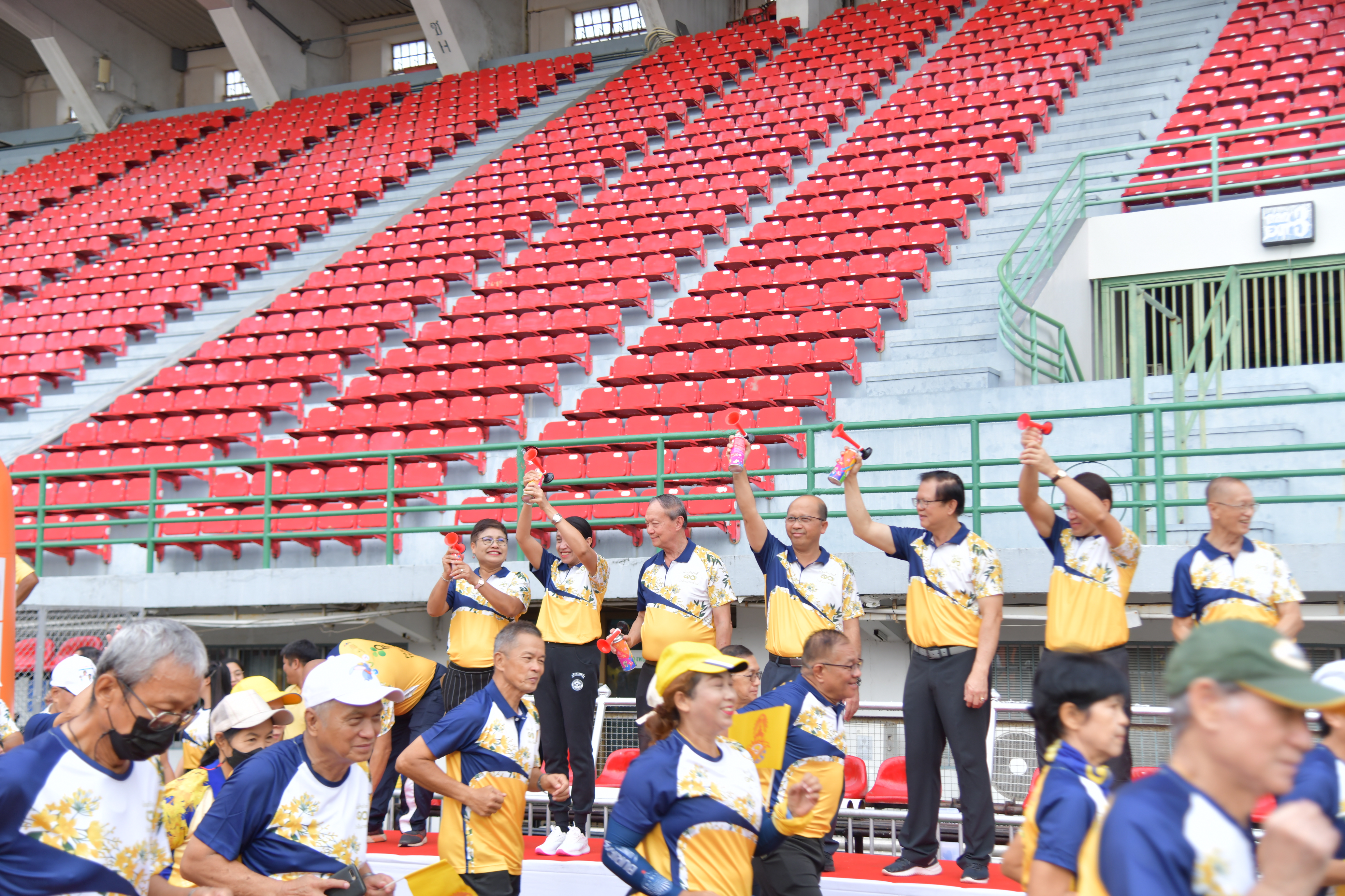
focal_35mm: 50
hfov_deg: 39.6
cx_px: 672
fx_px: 1868
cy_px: 448
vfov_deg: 27.0
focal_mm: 50
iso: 200
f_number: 4
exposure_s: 1/250
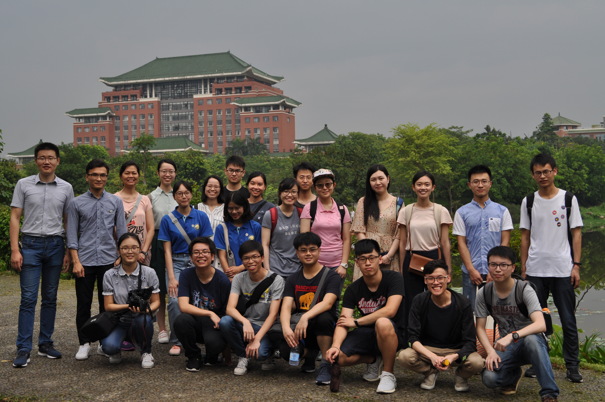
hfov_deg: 41.2
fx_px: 806
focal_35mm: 48
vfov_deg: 28.0
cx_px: 302
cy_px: 201
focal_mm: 32
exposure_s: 1/200
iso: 200
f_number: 7.1
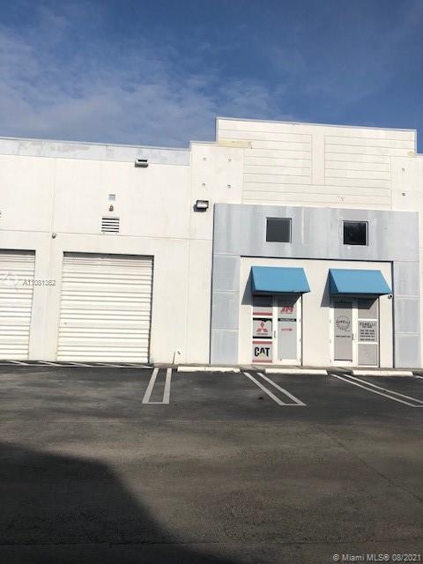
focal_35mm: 28
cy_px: 282
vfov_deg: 63.4
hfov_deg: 49.7
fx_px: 456
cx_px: 212
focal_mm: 3.99
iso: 20
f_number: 1.8
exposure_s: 1/5405
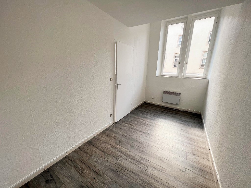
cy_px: 94
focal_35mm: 13
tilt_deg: -13.7
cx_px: 126
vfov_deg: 89.9
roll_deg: -0.6
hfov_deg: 106.2
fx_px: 94
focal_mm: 1.57
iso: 32
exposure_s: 1/120
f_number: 1.8
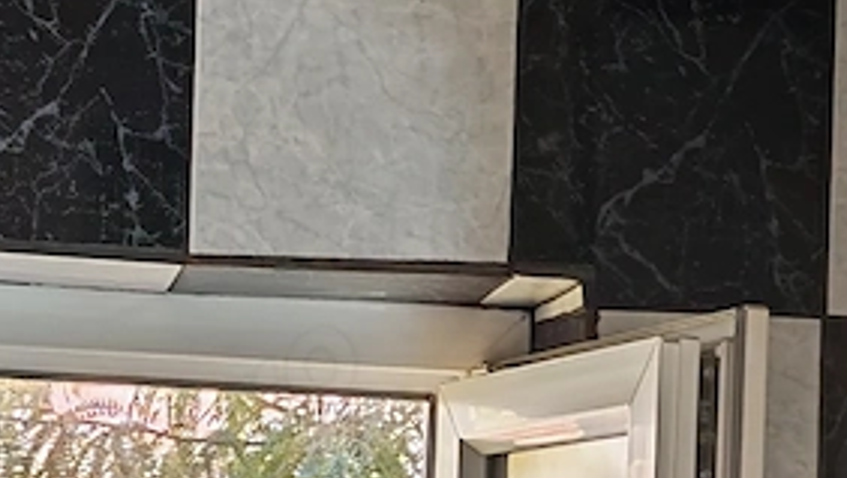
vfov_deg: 8.9
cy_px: 583
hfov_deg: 15.9
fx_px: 3034
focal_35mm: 135
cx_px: 433
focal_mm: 6.83
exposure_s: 1/140
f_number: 2
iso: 100
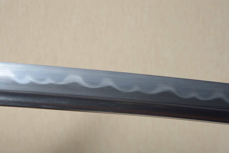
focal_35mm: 128
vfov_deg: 10.7
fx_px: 810
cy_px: 76
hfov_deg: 16.1
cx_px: 114
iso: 400
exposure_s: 1/1.6
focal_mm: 85
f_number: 11
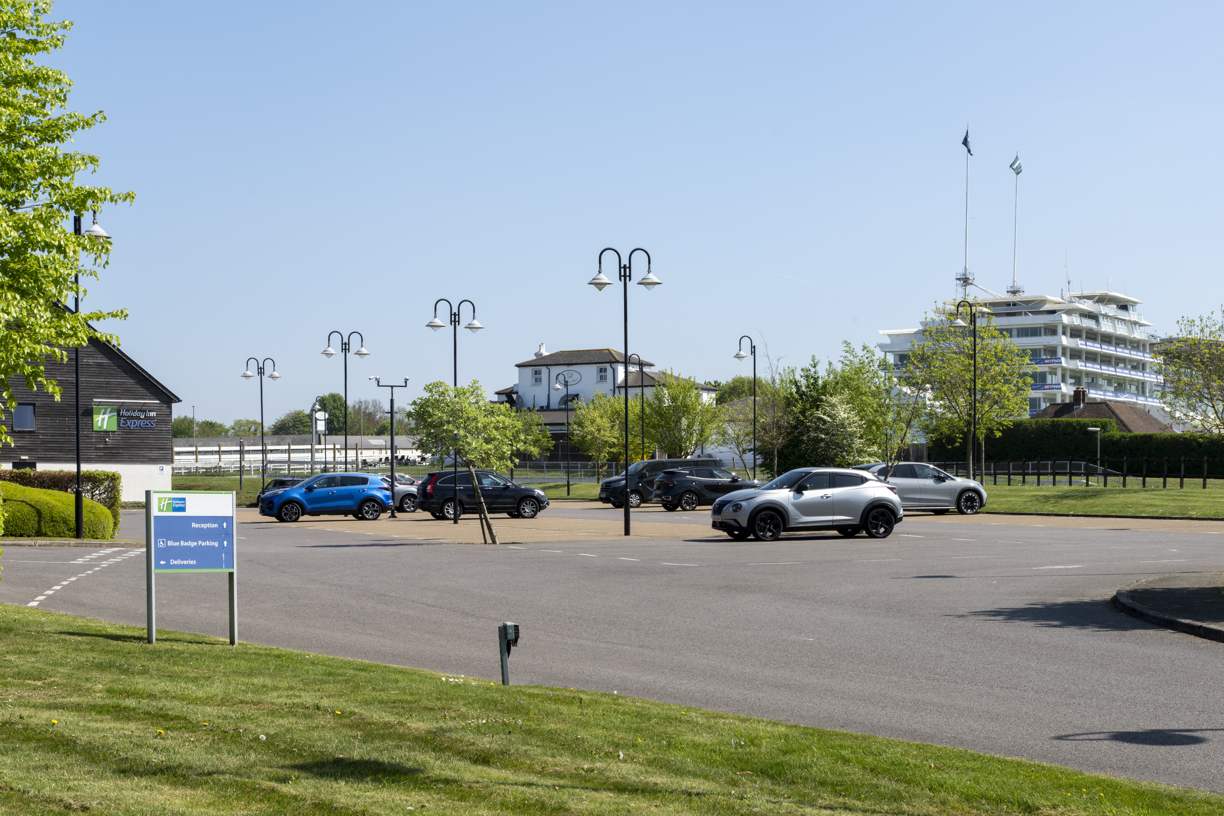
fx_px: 1870
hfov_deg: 36.2
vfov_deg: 24.6
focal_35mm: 55
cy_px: 408
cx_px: 612
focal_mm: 55
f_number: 16
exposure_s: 1/60
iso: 125
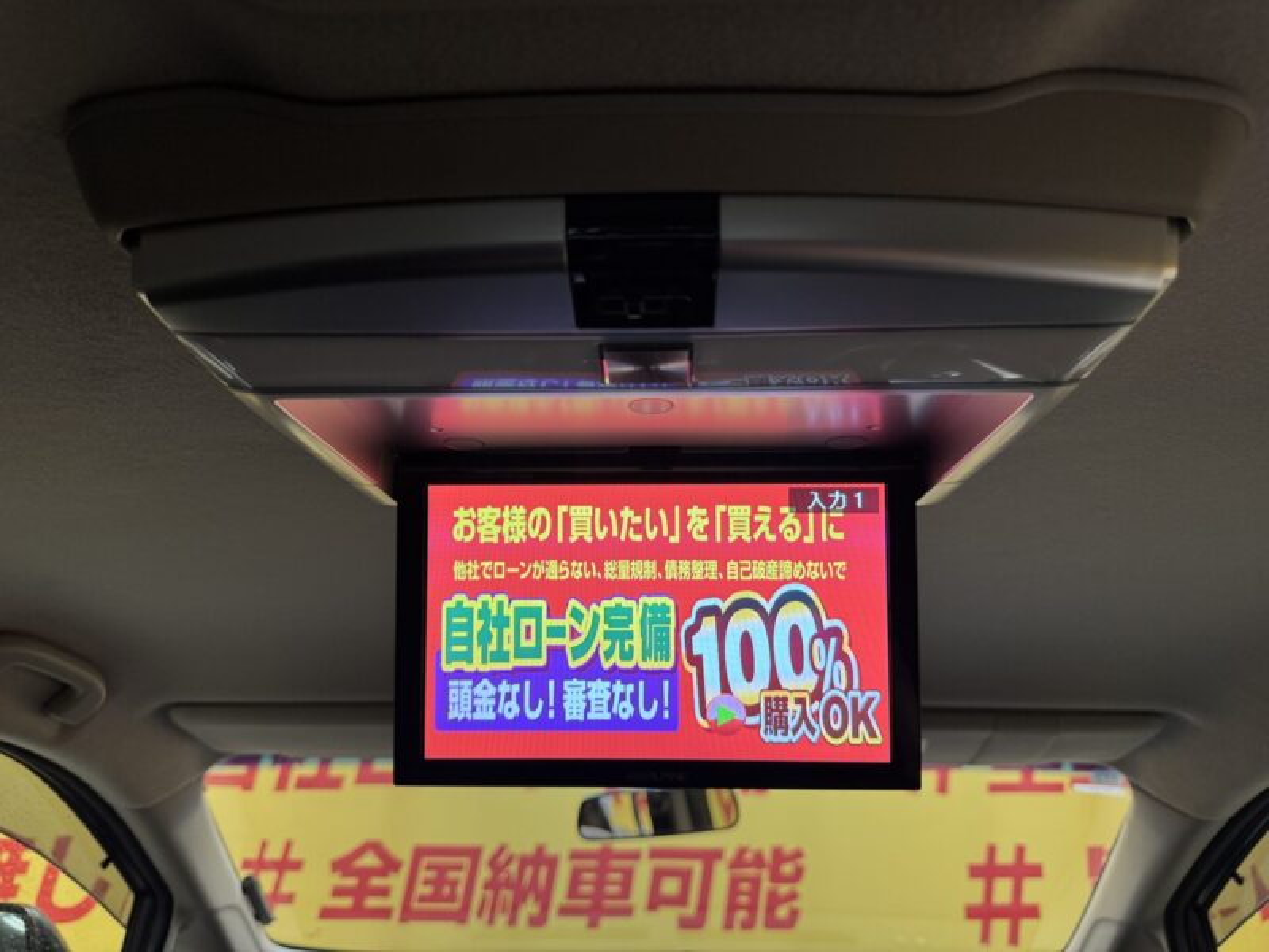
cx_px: 634
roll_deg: +0.1
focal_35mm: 24
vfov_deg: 56.8
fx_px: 880
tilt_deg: +17.5
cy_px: 476
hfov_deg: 71.6
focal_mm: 6.76
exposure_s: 1/60
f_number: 1.78
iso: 200
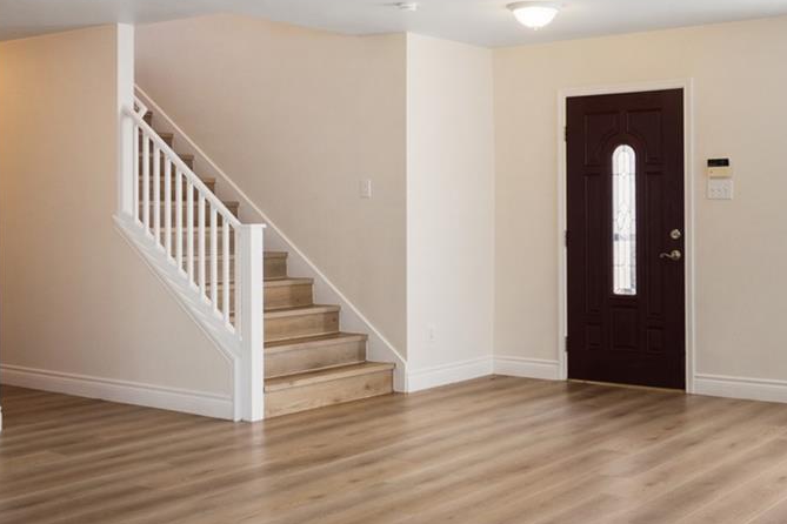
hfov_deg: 40.2
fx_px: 1071
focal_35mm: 49
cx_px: 459
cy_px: 222
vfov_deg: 27.5
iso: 400
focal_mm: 16
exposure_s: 1/3
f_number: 8
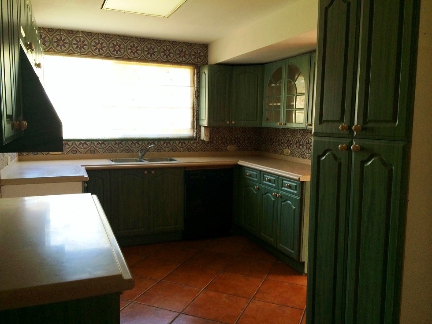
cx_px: 216
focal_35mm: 30
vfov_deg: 46.8
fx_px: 374
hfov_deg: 60.0
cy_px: 162
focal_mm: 4.12
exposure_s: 1/30
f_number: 2.2
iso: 80
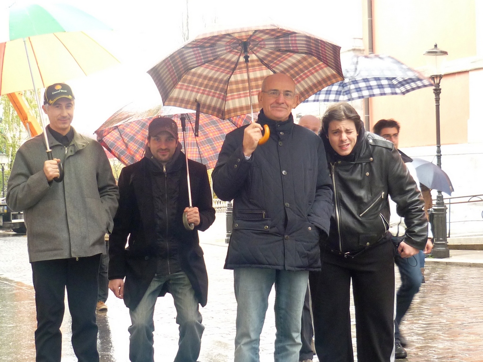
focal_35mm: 69
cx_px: 242
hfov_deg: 28.2
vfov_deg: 21.3
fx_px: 963
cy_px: 181
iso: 160
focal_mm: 6.4
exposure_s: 1/30
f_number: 3
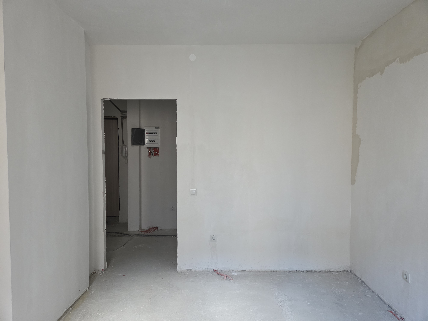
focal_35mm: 23
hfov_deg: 73.9
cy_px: 160
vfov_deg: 58.9
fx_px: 284
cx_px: 214
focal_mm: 5.4
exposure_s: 1/100
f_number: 1.8
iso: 640
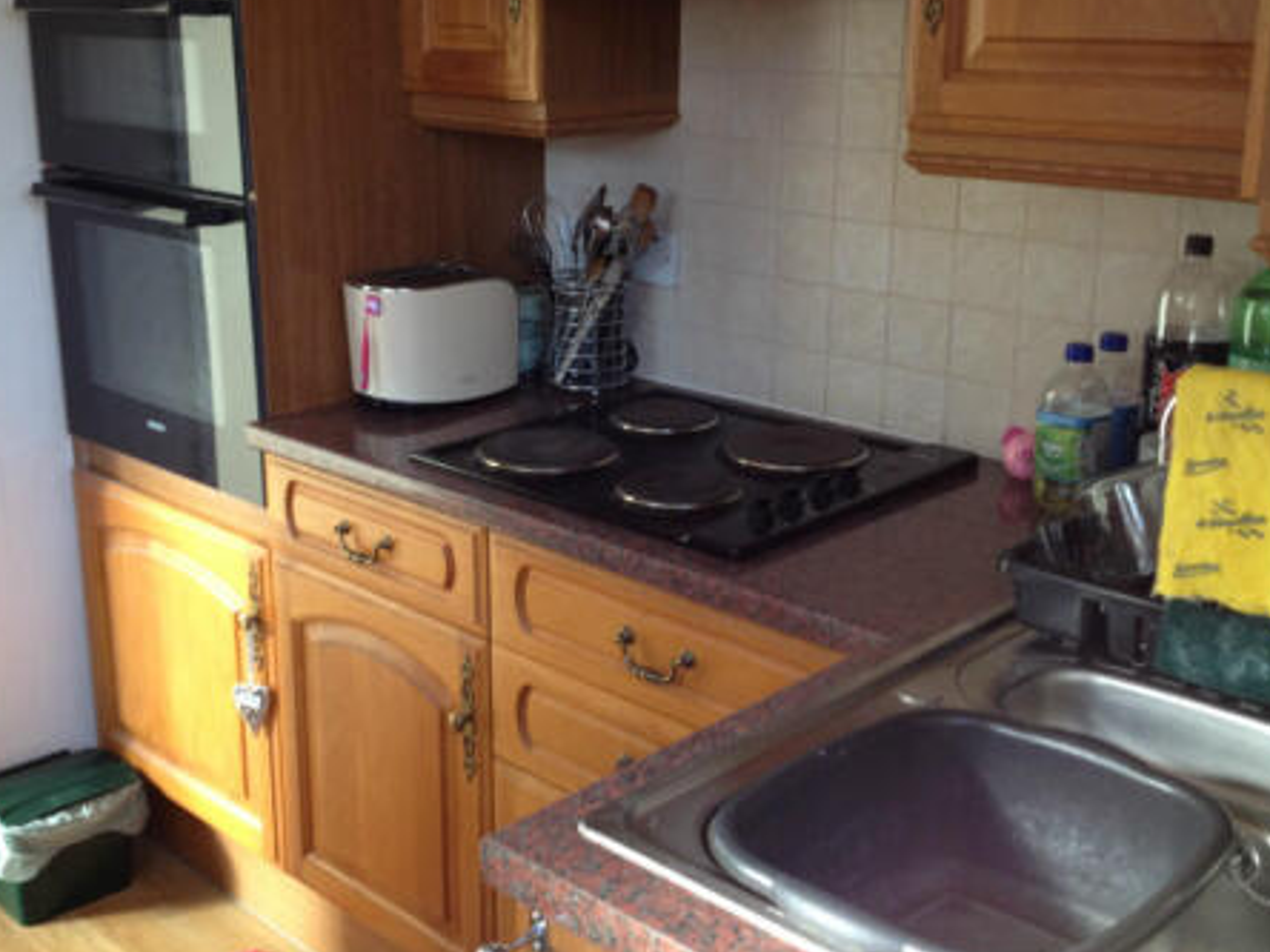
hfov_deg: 41.2
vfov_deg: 31.5
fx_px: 1688
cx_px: 588
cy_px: 419
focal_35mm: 46
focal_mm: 4.28
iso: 80
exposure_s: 1/40
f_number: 2.4
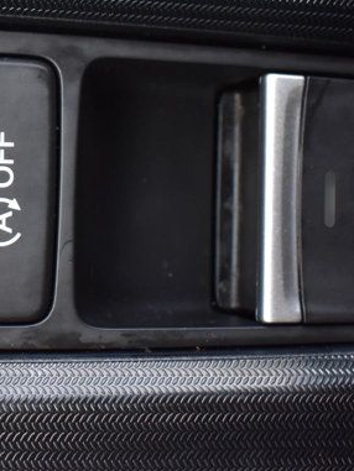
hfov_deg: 15.8
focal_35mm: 93
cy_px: 82
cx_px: 97
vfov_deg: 20.8
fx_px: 1267
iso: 1100
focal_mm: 24
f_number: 6.3
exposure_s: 1/15
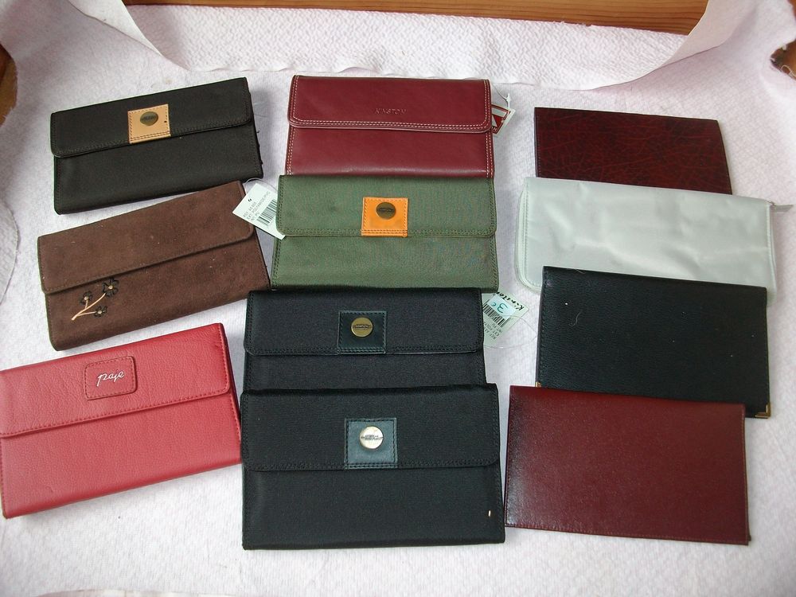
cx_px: 398
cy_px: 298
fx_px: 736
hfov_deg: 56.8
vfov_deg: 44.2
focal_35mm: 32
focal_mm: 5.7
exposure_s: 1/40
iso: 125
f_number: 2.9
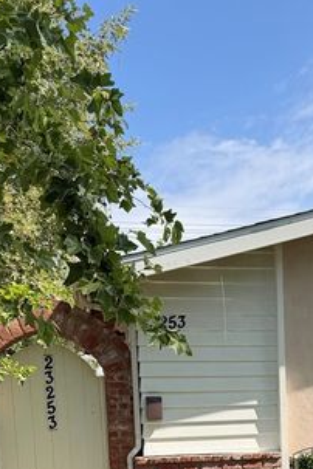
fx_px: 717
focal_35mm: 55
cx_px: 268
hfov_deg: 24.1
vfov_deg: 32.7
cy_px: 488
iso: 100
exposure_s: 1/3425
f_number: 1.78
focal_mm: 6.76
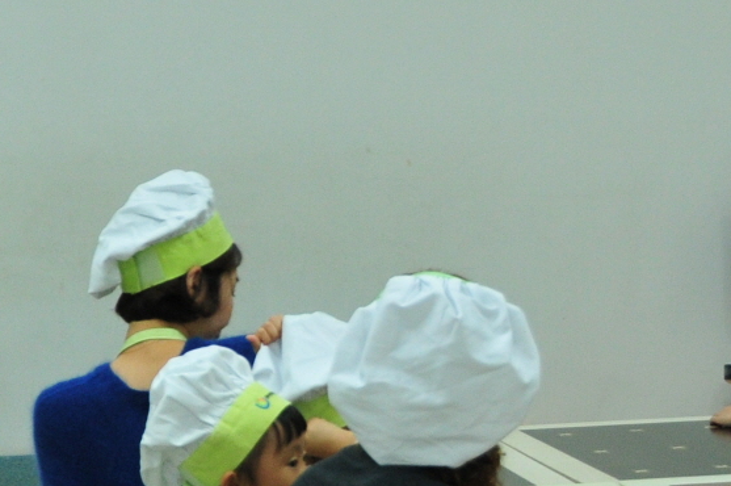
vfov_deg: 8.8
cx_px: -85
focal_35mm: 156
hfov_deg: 12.9
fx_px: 3162
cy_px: 89
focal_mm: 27
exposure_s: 1/40
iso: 500
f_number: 5
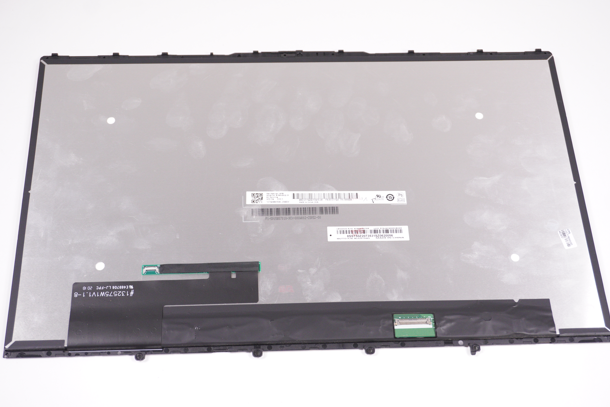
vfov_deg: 26.7
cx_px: 306
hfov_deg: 39.2
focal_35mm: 51
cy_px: 202
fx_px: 856
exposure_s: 1/320
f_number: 5.6
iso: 1000
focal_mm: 33
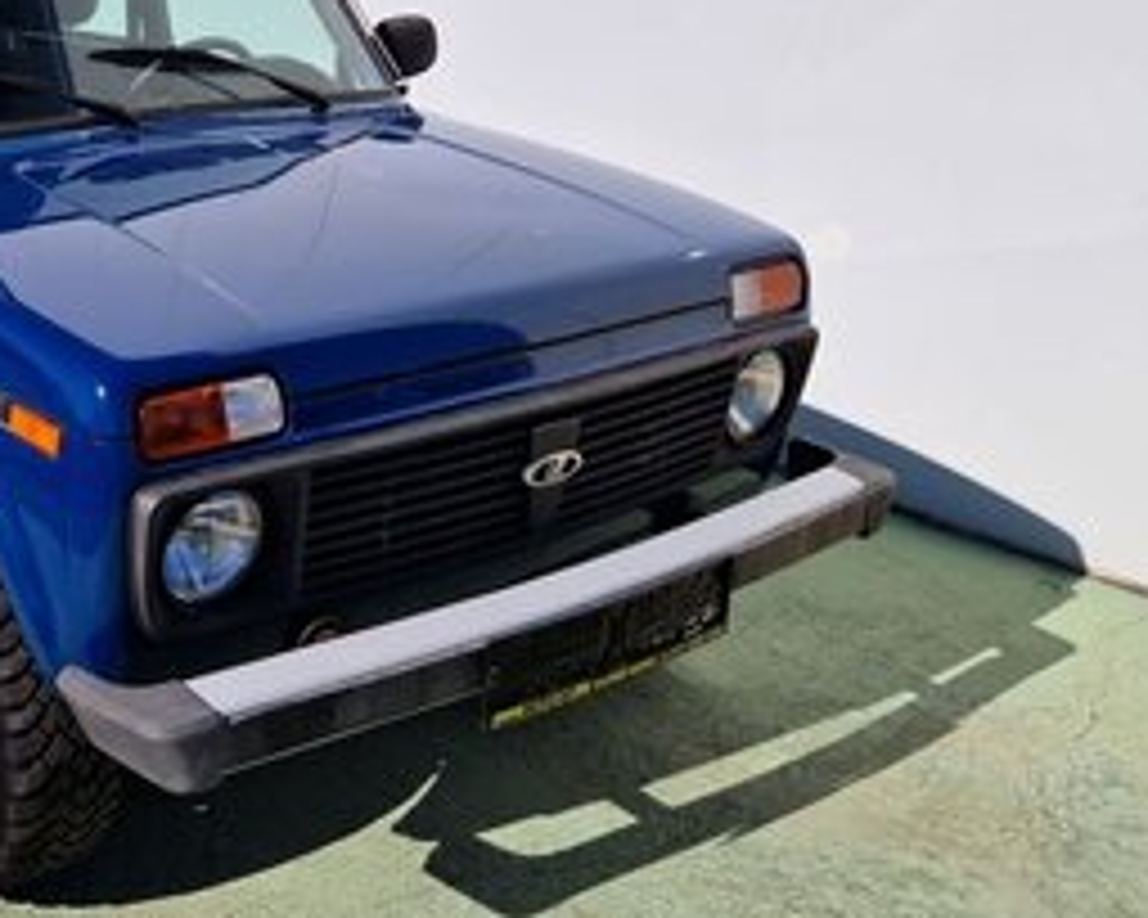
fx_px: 1461
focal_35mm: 43
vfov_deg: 34.7
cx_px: 113
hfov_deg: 39.7
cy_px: 333
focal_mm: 5.4
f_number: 1.8
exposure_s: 1/3936
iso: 50
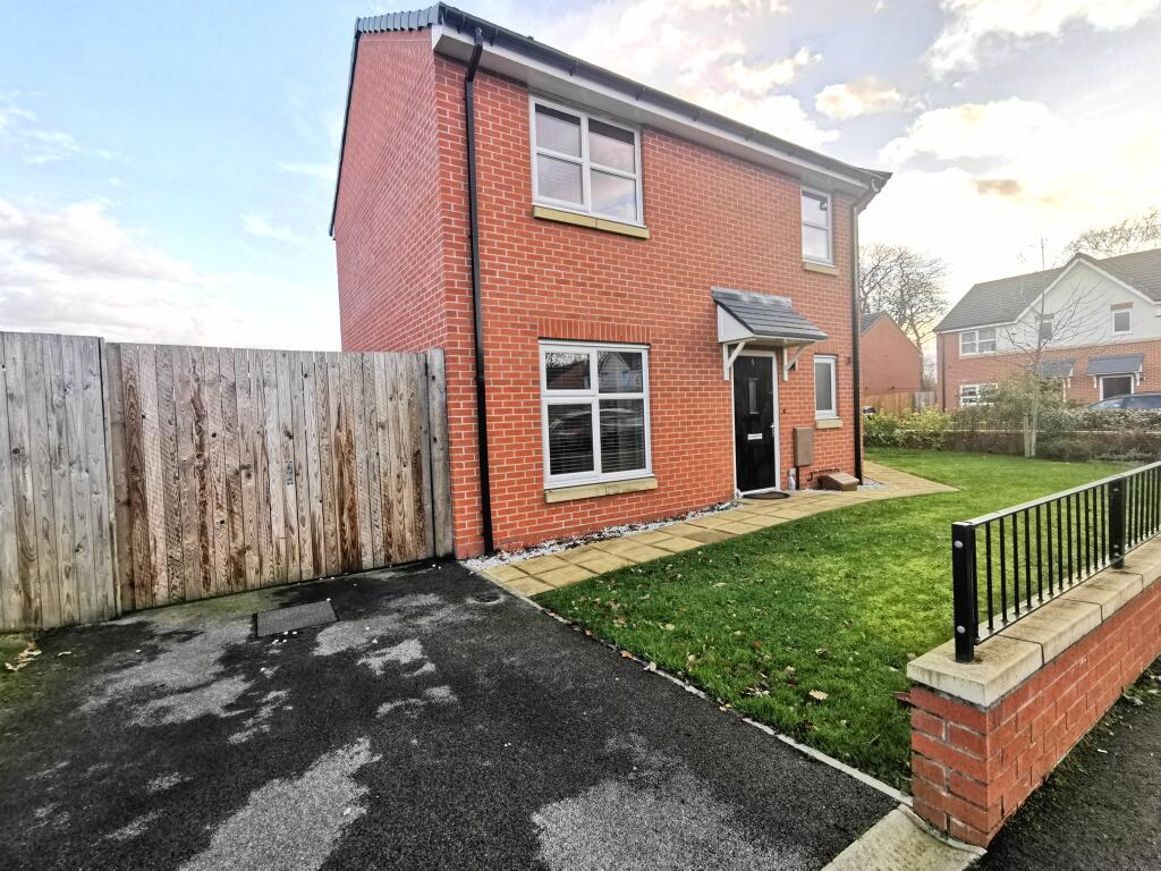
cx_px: 580
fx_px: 537
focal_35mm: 16
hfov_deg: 94.5
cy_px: 436
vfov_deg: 78.1
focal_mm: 2.35
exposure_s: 6
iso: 50
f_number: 2.2
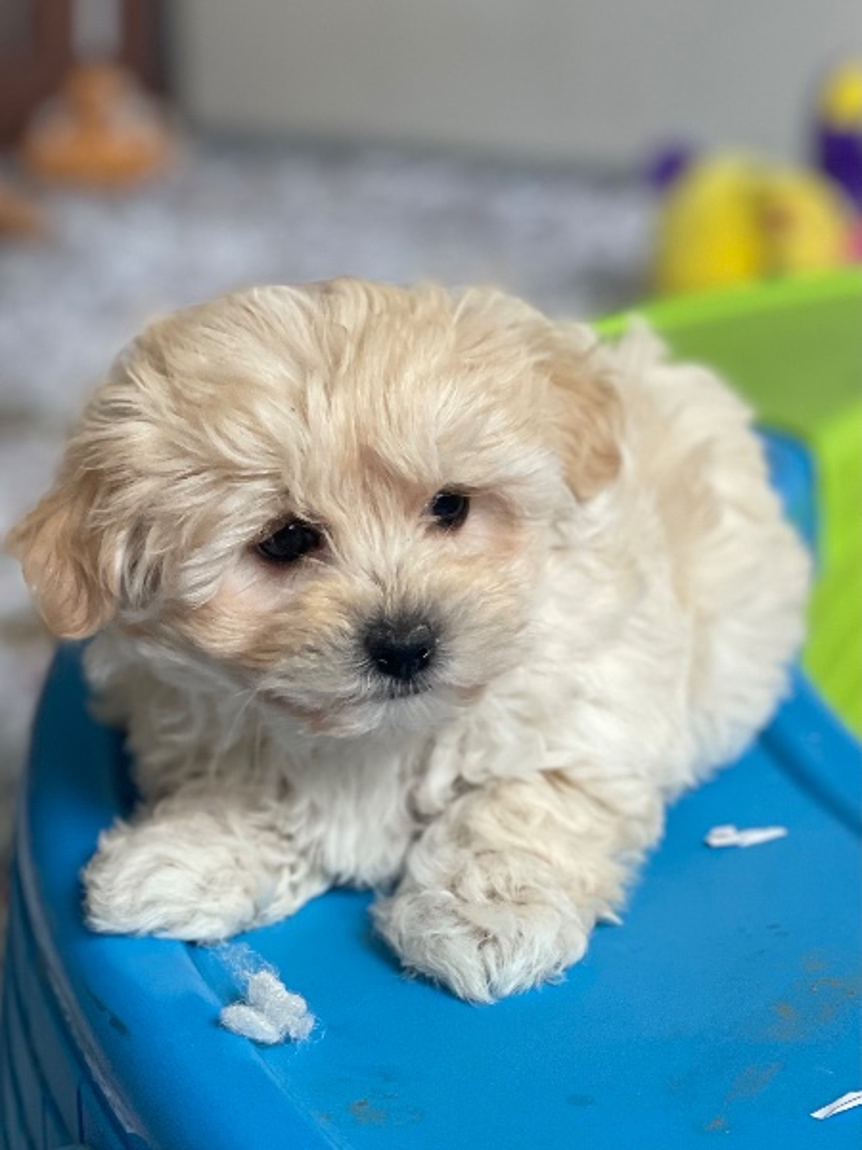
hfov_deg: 28.0
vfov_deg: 36.8
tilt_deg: -12.9
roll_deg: +0.0
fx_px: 1727
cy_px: 575
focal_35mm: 52
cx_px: 431
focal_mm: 6
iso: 125
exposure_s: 1/122
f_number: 2
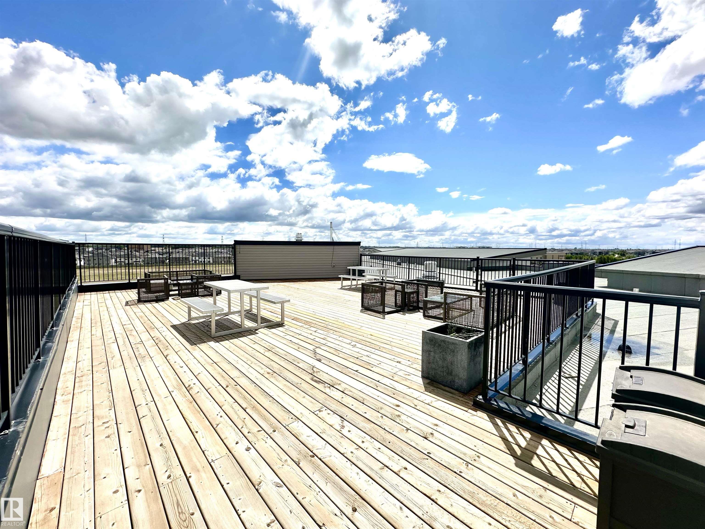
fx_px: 285
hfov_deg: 102.1
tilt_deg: -2.7
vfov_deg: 85.7
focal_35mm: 14
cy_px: 264
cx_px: 352
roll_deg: -0.8
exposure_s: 1/5051
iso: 50
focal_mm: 2.22
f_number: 2.2
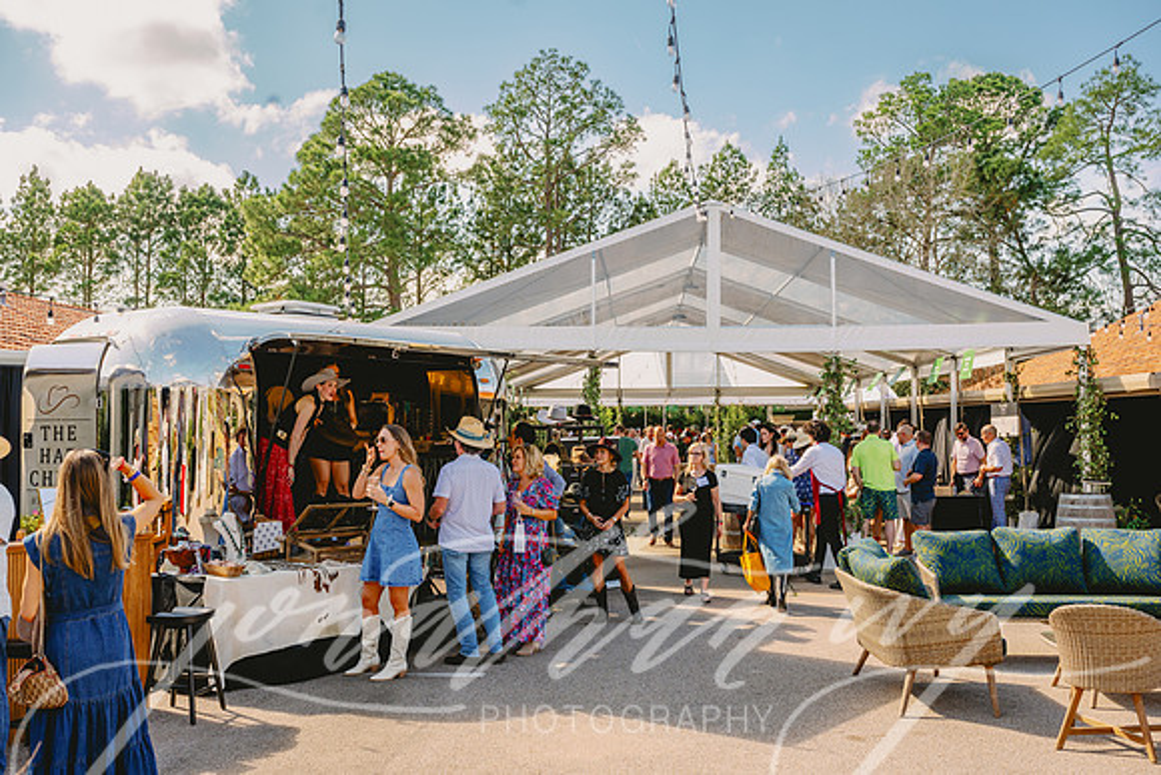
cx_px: 580
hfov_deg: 52.9
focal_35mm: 36
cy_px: 388
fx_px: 1167
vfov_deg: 36.7
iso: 200
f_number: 7.1
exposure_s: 1/250
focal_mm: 35
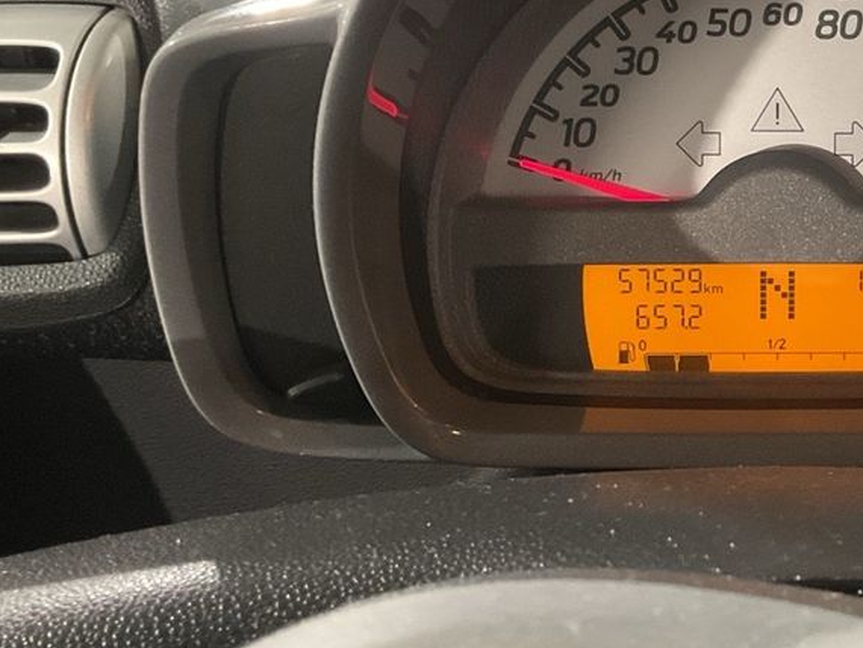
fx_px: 1521
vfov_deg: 23.9
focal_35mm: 61
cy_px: 218
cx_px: 760
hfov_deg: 30.4
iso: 400
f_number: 1.8
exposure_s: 1/25
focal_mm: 3
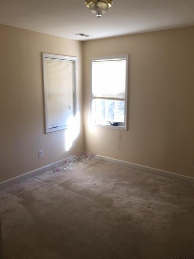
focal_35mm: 30
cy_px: 129
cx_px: 97
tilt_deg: -11.6
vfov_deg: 59.9
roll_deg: -0.3
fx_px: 224
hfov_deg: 46.8
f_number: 2.2
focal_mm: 4.15
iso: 40
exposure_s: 1/60
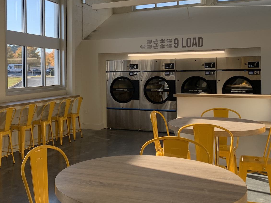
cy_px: 74
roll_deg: +0.2
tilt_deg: +0.8
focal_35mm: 44
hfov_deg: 42.6
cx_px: 100
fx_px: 344
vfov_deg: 32.7
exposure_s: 1/476
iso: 25
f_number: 1.8
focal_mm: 4.25
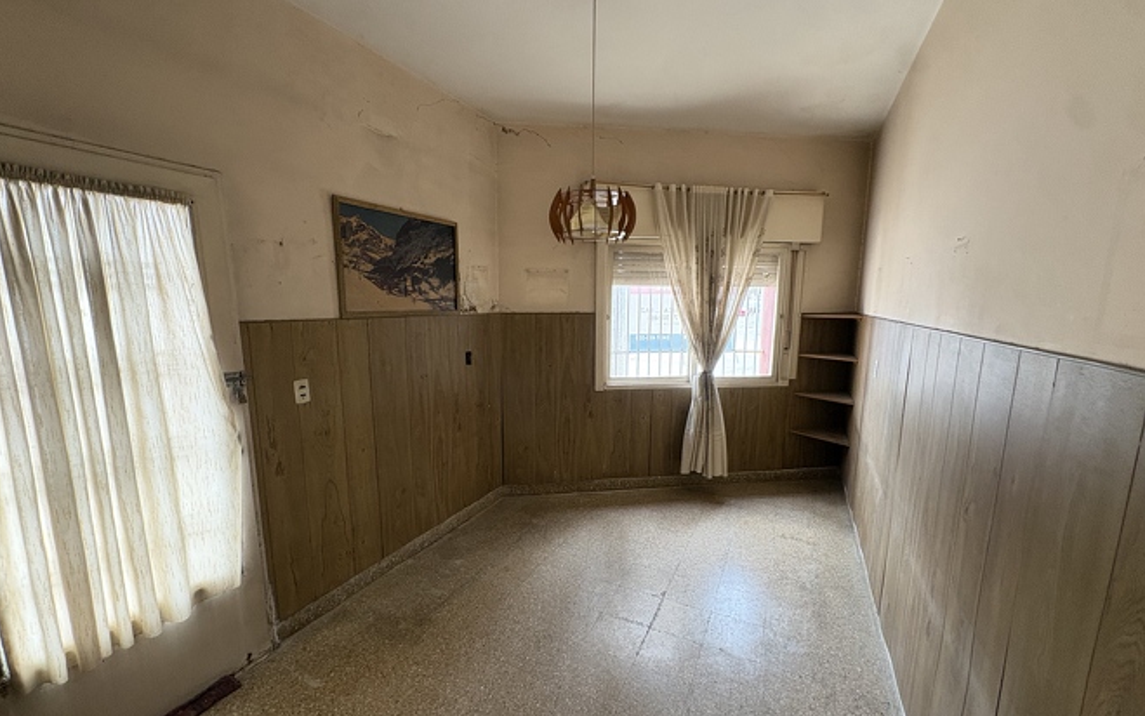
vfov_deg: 74.8
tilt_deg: -9.1
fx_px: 468
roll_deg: +0.3
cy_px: 375
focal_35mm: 15
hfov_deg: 101.5
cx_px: 568
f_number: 2.2
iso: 320
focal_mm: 2.22
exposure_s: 1/60
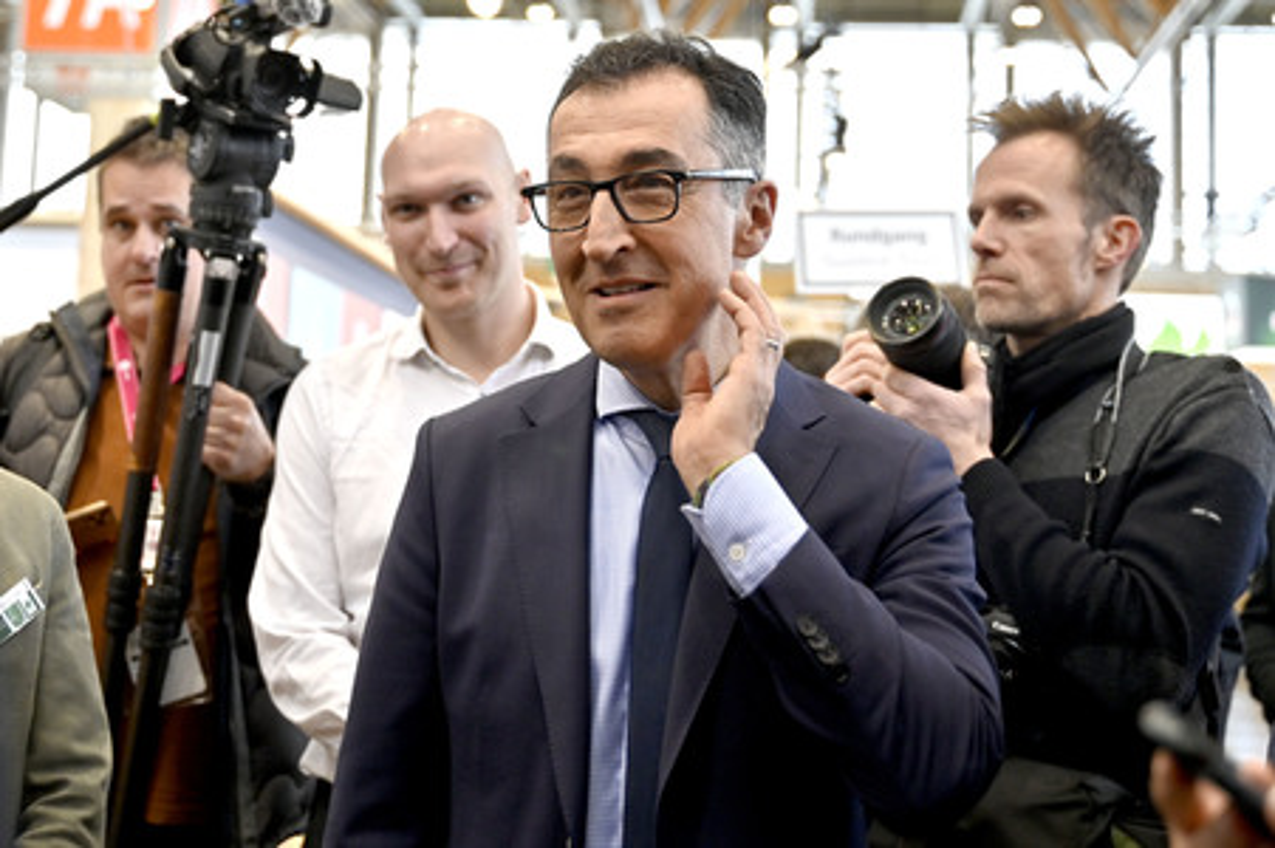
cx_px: 638
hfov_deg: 51.9
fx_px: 1309
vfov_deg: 35.9
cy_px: 424
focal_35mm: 37
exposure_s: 1/250
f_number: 2.8
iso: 500
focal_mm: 37
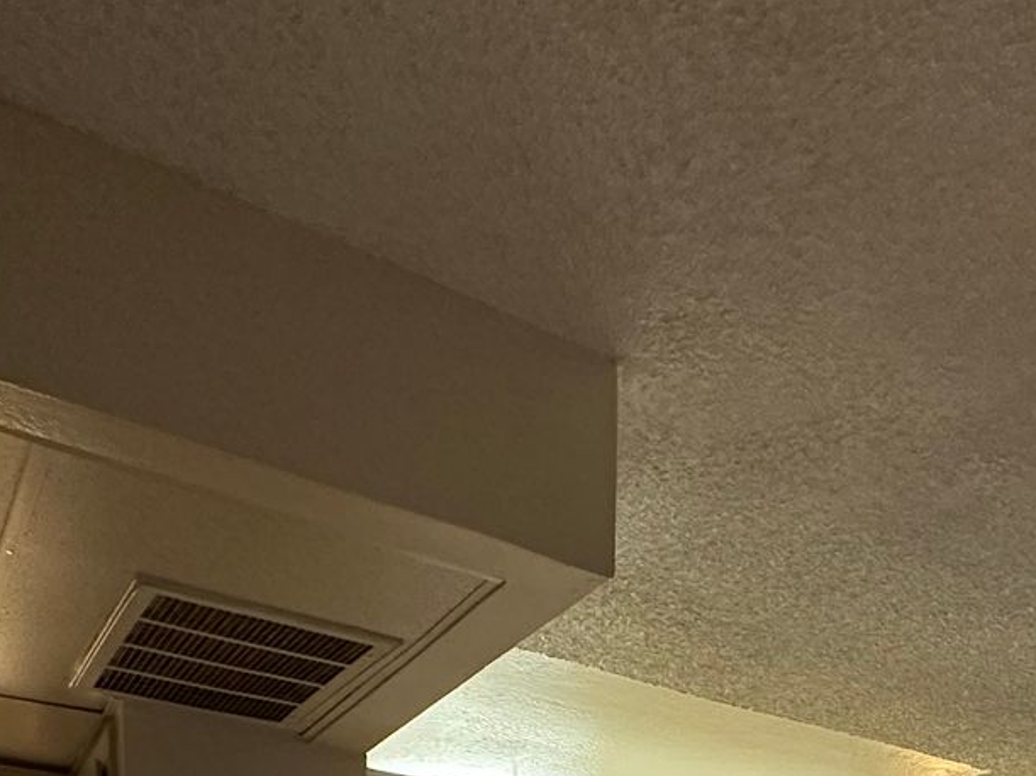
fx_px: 1317
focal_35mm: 44
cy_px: 1217
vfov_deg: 24.2
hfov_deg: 40.6
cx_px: 875
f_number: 2.2
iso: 400
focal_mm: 2.22
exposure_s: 1/60
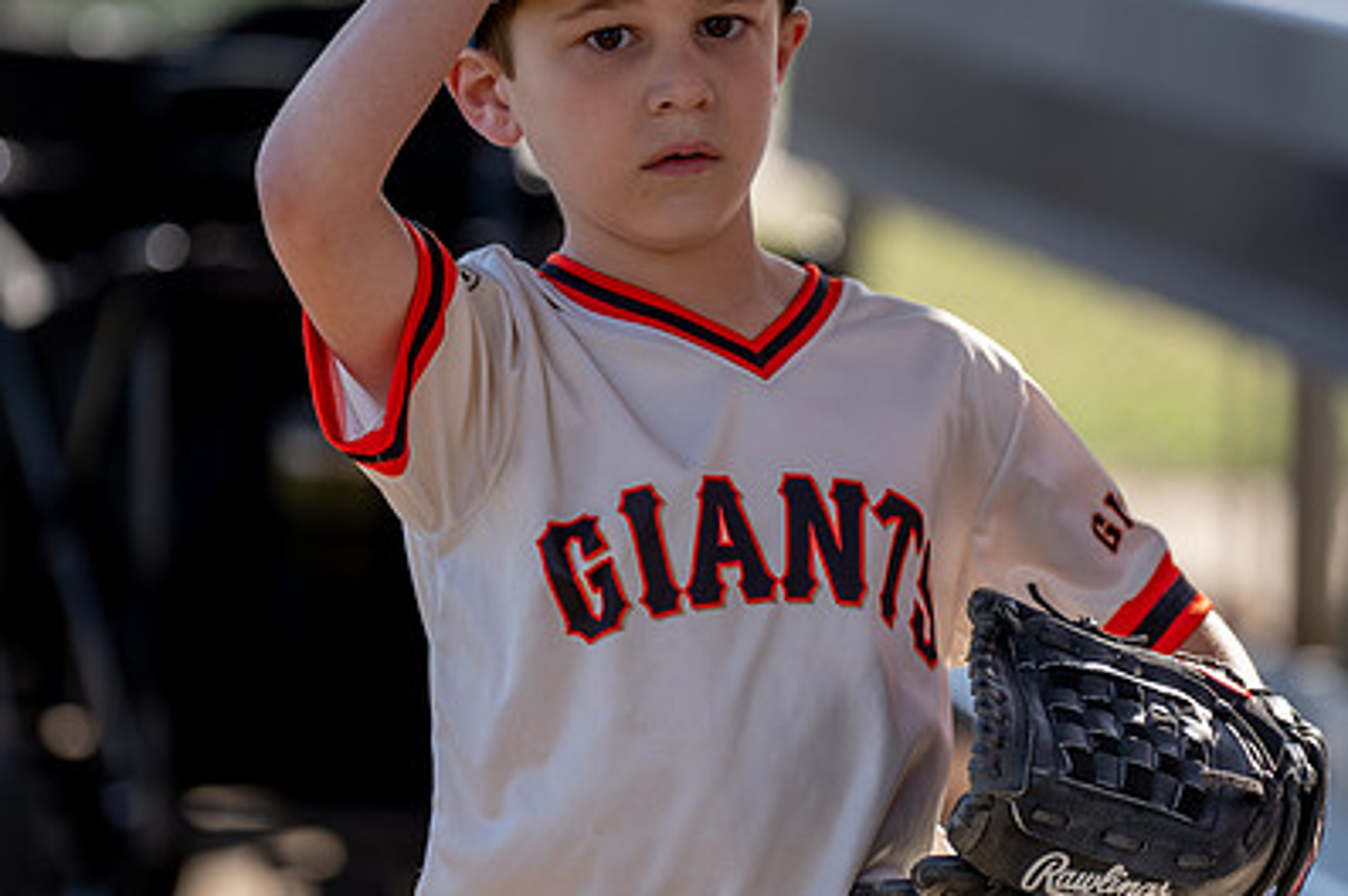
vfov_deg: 5.1
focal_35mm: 268
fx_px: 10027
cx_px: 657
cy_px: 499
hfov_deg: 7.7
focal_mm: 167
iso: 100
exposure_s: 1/500
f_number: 2.8
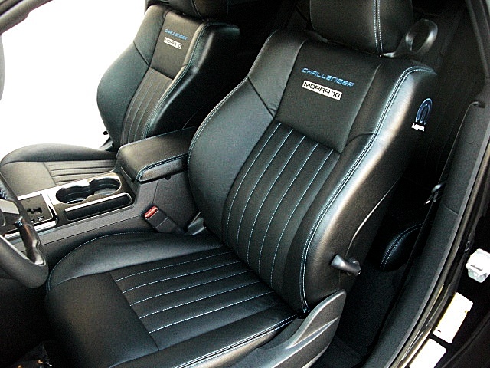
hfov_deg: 51.4
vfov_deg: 39.7
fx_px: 510
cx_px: 245
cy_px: 184
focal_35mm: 36
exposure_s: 1/125
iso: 800
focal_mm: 6.3
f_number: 2.8
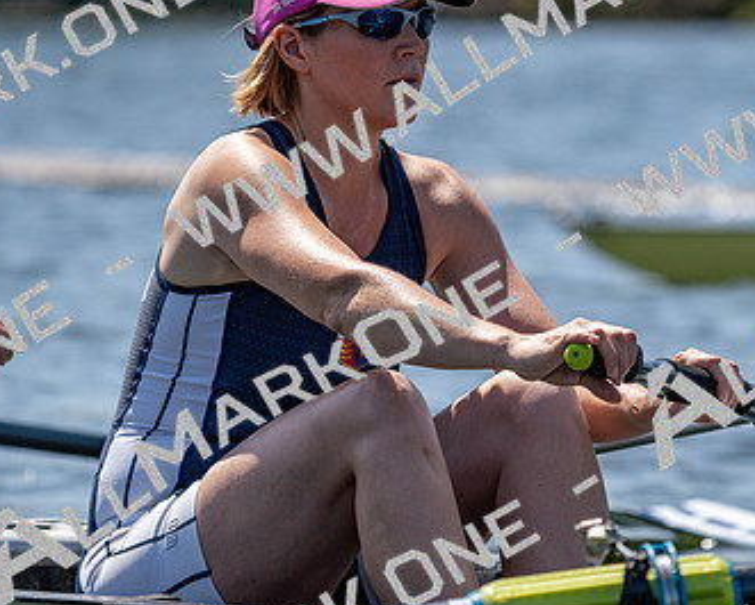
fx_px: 10170
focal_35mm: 455
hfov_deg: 4.3
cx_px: 452
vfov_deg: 3.4
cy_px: 255
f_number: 5.6
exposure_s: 1/2000
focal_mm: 277
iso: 250
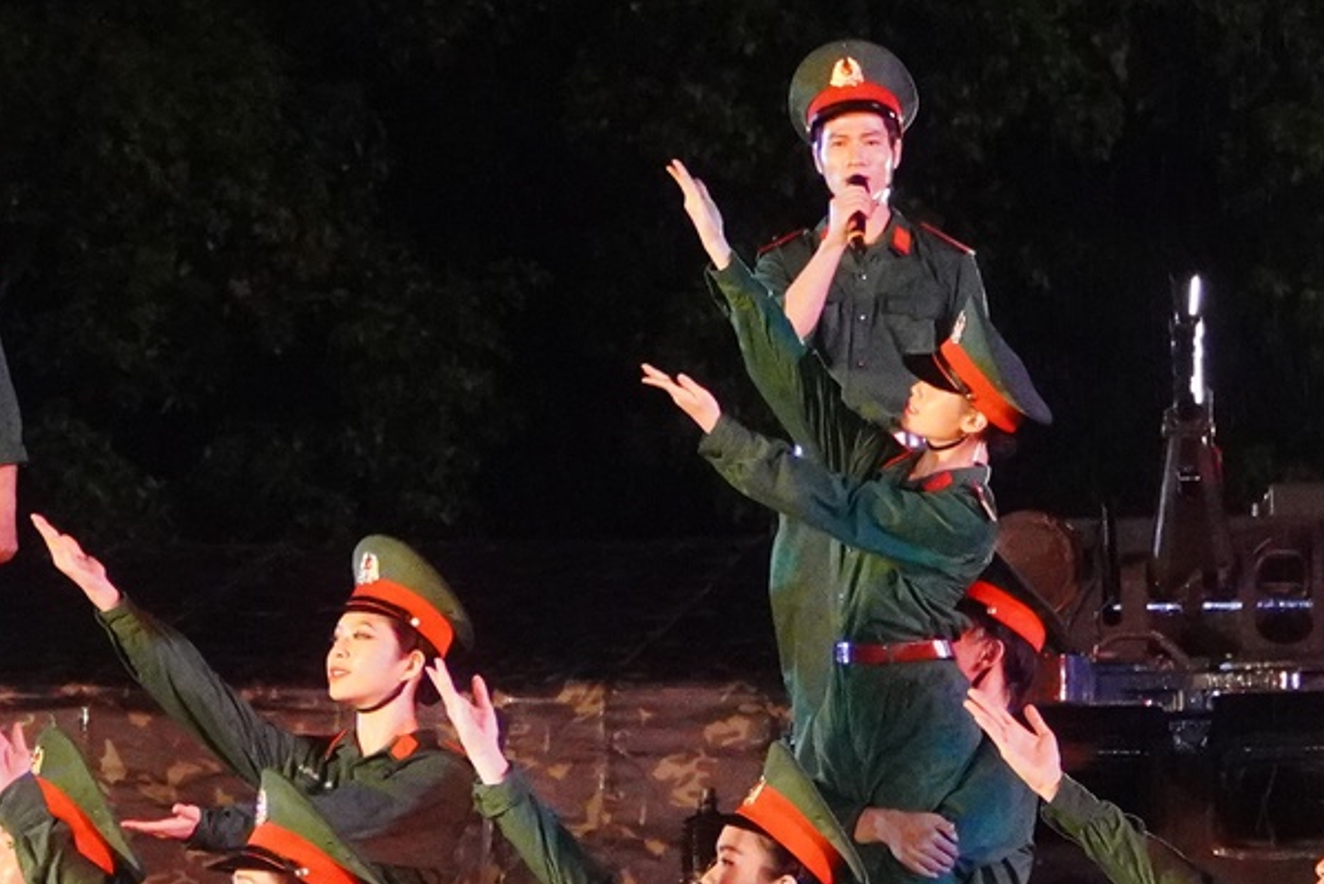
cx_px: 237
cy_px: 566
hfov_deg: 6.4
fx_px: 11808
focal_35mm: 321
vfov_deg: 4.3
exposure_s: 1/60
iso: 6400
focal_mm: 64
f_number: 4
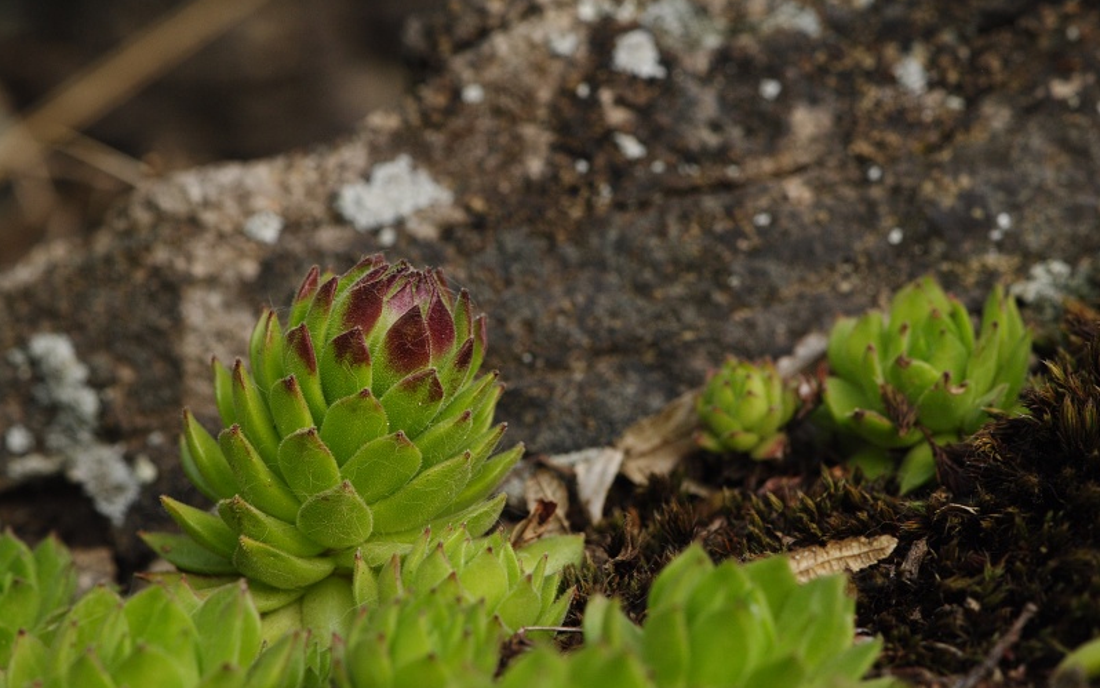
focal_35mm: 131
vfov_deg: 10.0
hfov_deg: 16.0
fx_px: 3913
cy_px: 356
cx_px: 550
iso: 400
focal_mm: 85
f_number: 7.1
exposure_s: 1/125
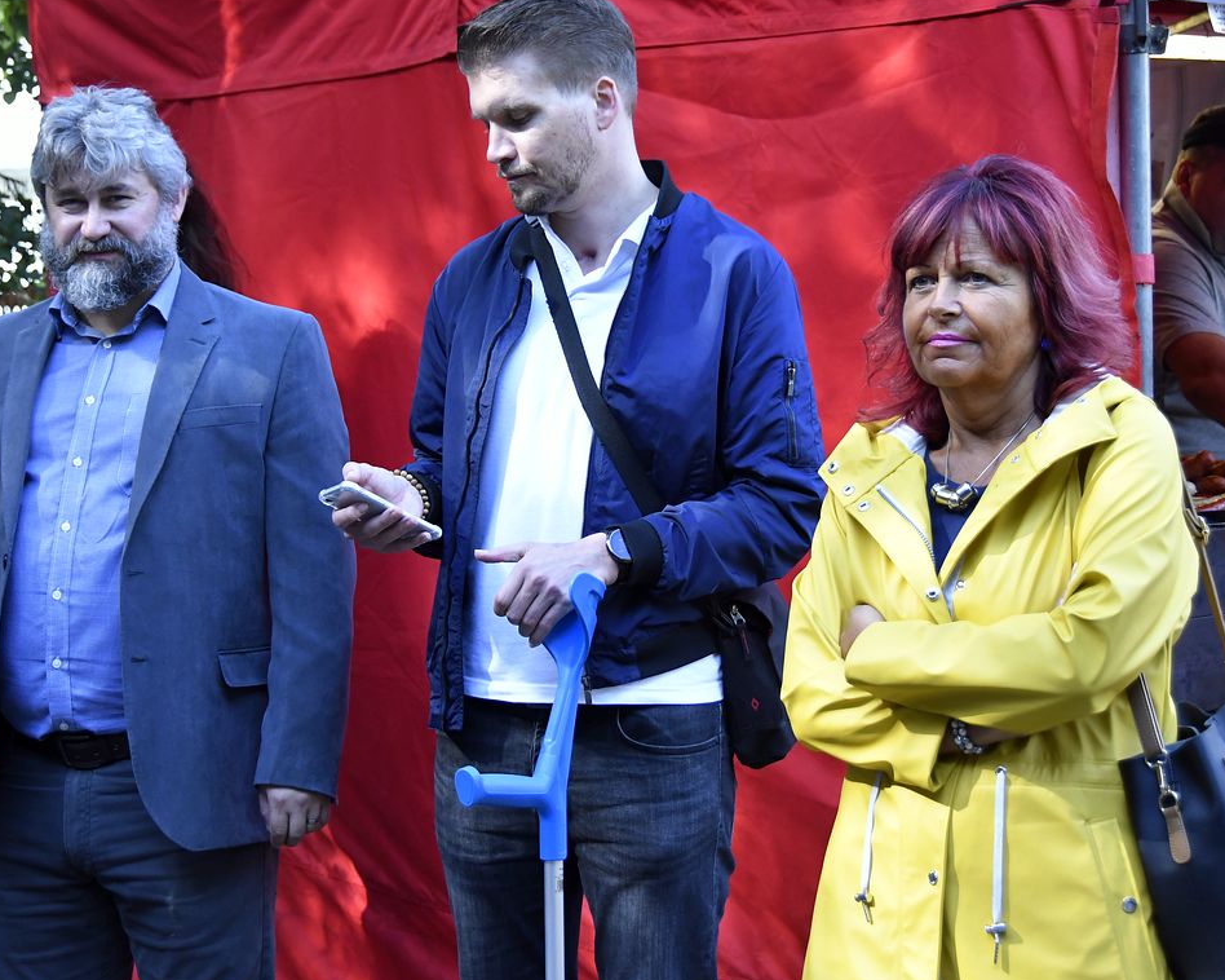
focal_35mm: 82
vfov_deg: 18.7
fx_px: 2972
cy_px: 471
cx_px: 576
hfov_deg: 23.3
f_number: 5
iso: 2000
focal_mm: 46
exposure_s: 1/400
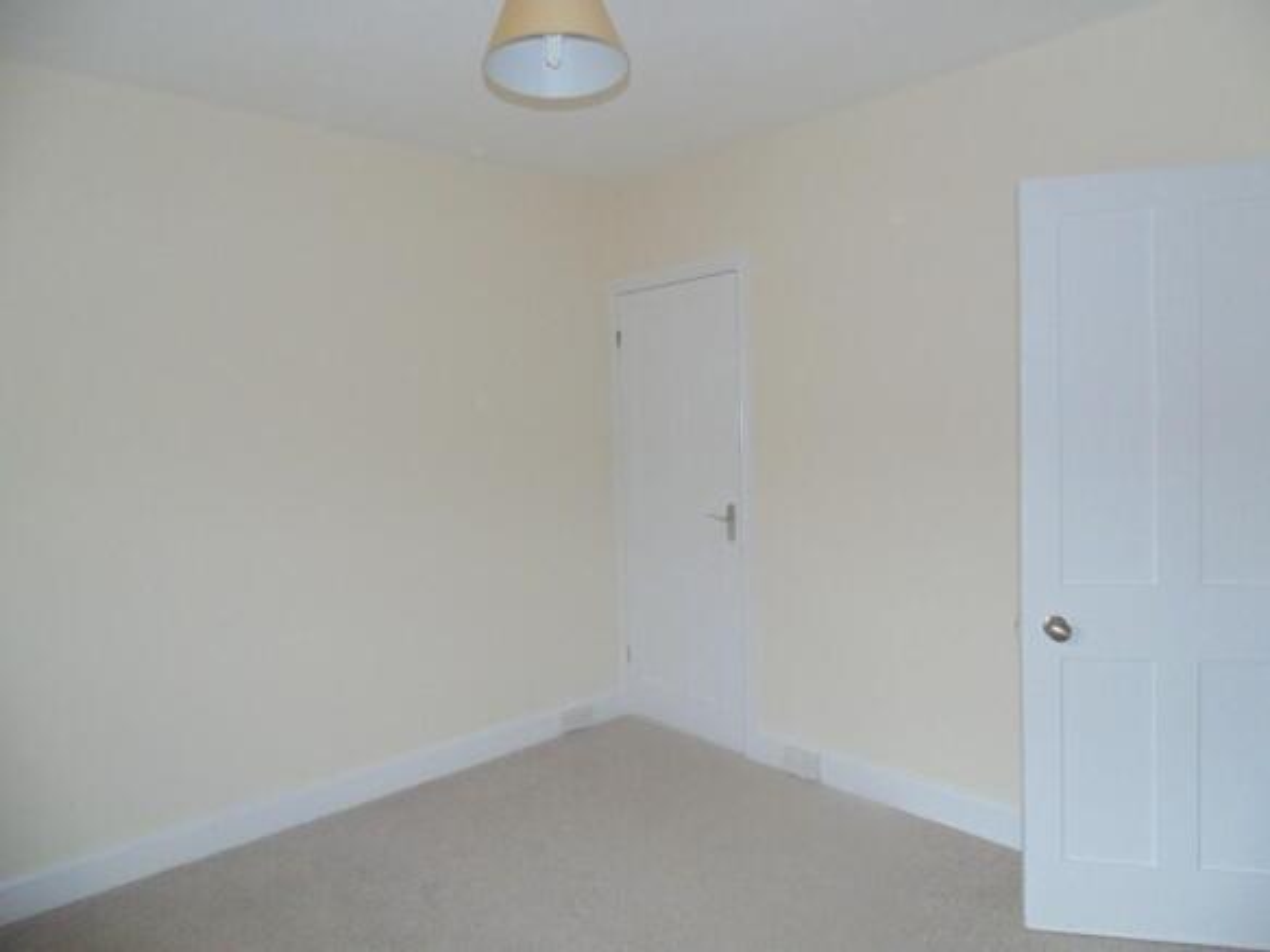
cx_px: 635
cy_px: 476
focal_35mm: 22
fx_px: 807
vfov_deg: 61.1
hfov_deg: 76.4
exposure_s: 1/30
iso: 200
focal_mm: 4
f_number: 3.1
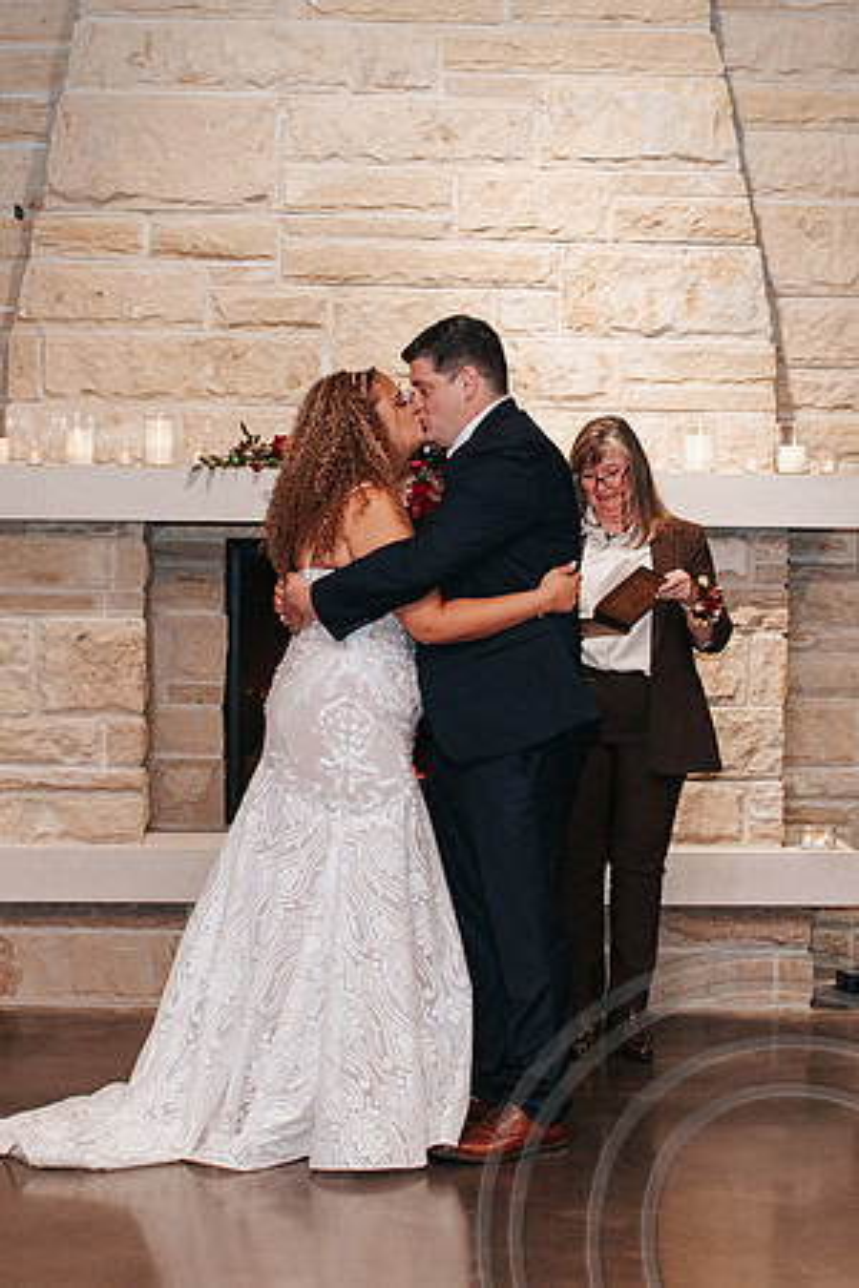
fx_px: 3021
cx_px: 397
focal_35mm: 84
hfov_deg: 16.2
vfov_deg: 24.1
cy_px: 586
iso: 1000
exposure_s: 1/200
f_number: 2.8
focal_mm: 35
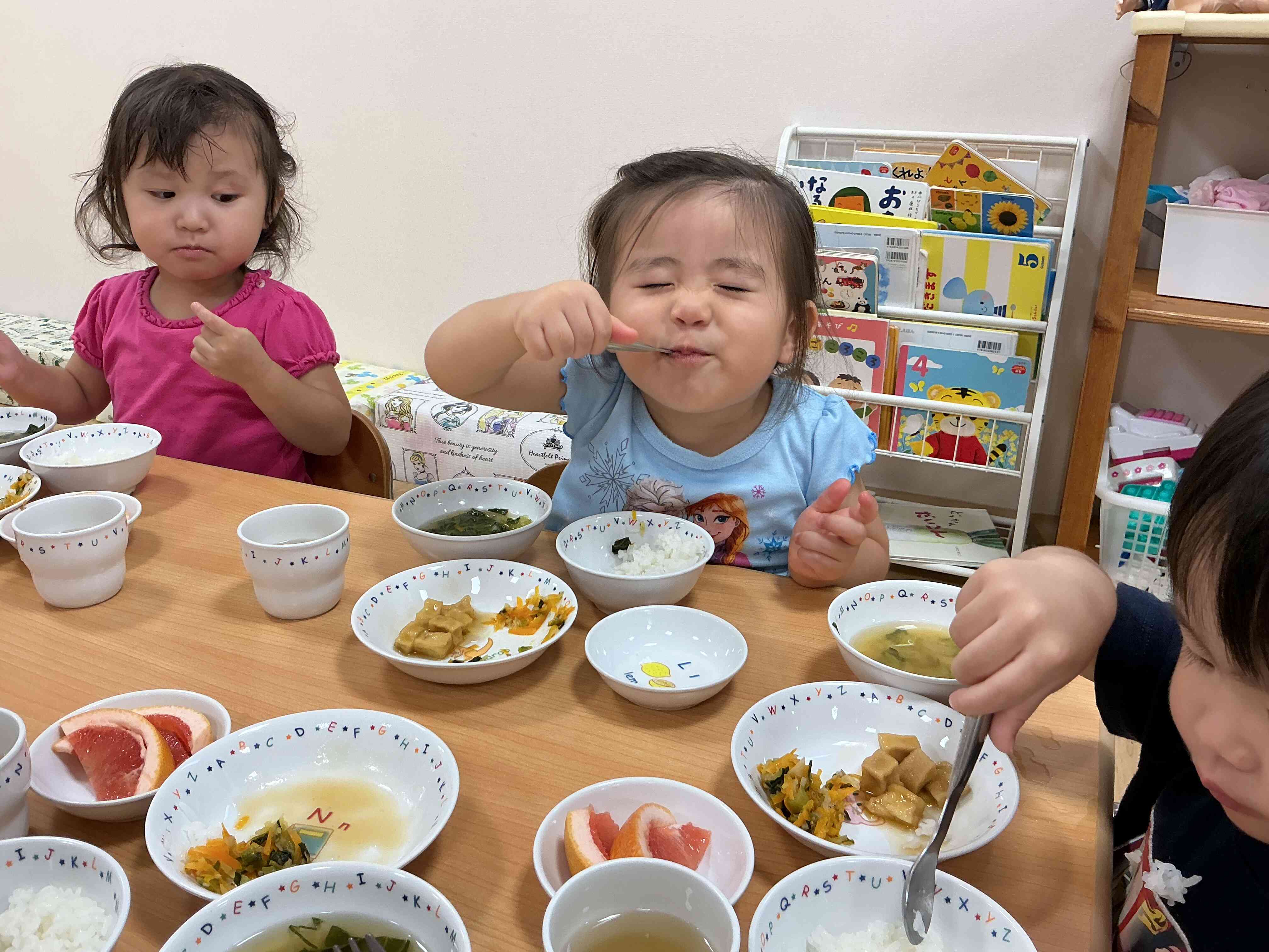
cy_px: 476
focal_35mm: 29
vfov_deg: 48.2
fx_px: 1063
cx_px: 634
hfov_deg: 61.7
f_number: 1.8
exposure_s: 1/120
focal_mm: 3
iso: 64
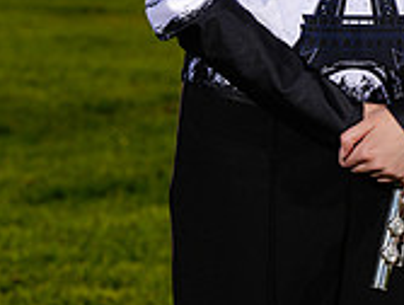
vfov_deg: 3.1
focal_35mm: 478
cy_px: -143
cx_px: 295
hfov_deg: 4.1
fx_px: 5591
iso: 125
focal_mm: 185
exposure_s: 1/500
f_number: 10
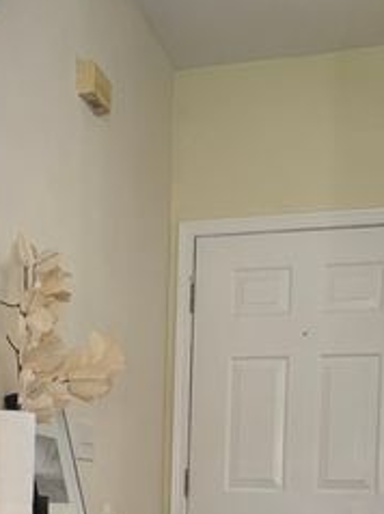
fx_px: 1082
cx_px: 63
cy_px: 524
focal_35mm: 73
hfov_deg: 19.9
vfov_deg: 25.3
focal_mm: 5.96
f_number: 1.6
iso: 125
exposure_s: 1/80
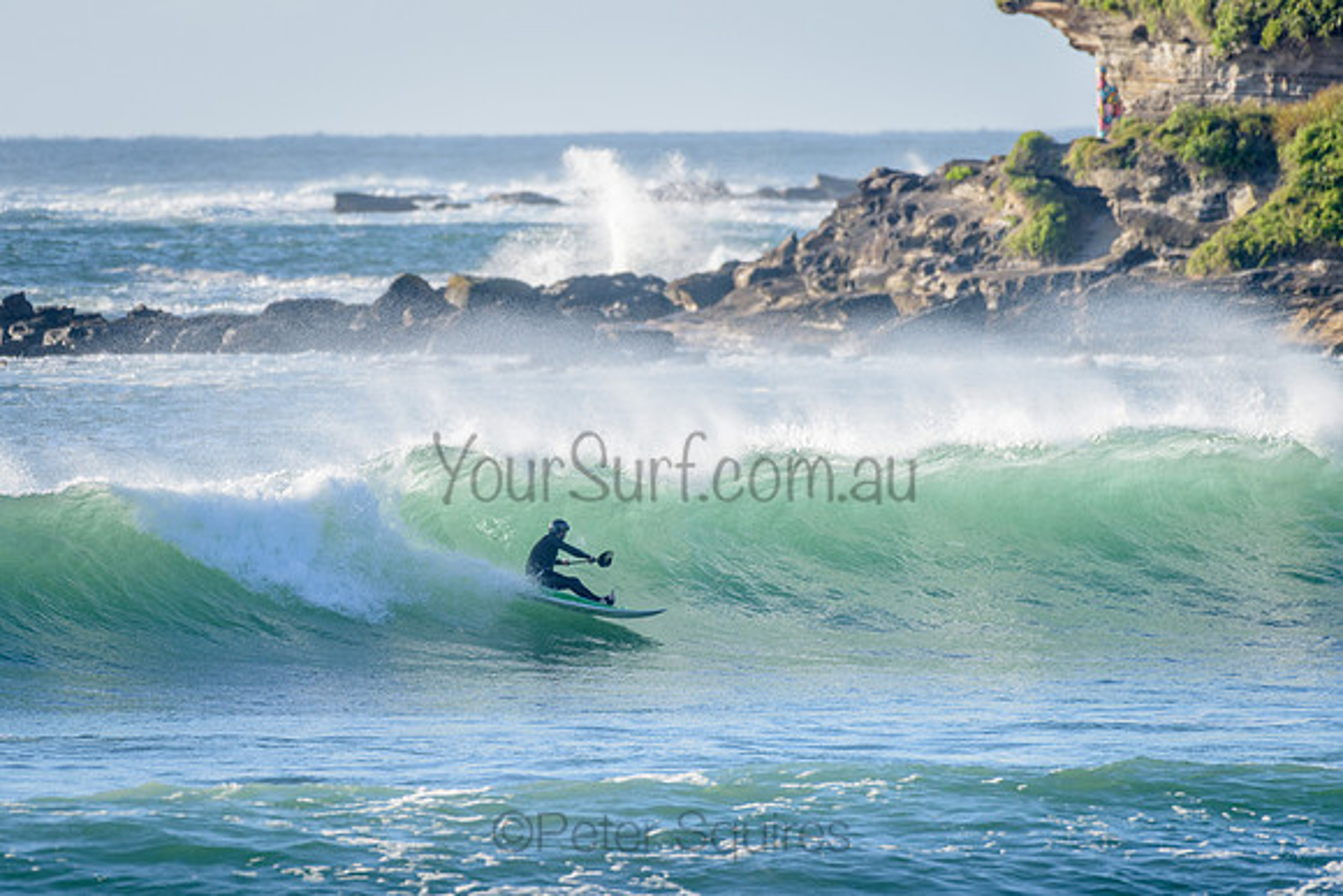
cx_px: 528
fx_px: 22753
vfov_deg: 2.3
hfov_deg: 3.4
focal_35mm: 610
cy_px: 420
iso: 220
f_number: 5.6
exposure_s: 1/1250
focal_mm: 500
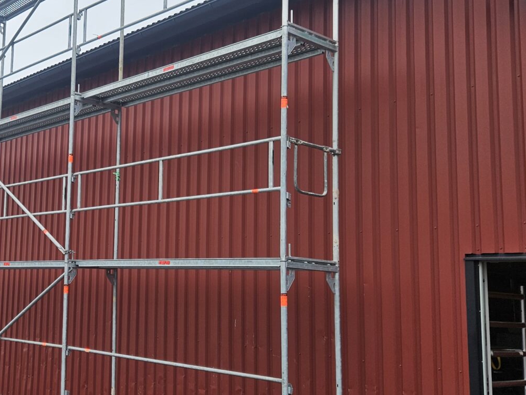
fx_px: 714
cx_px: 104
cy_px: 193
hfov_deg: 38.9
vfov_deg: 30.9
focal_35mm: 47
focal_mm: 5.4
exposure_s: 1/575
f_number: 1.8
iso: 25
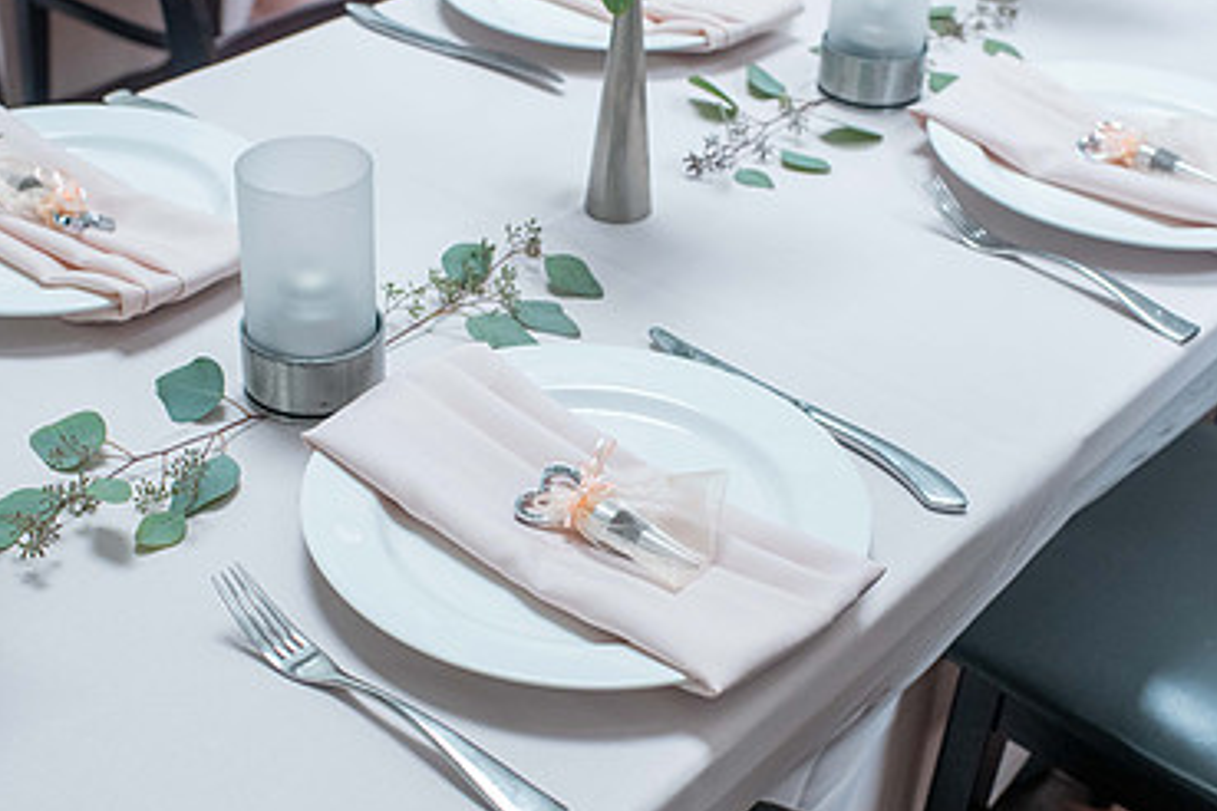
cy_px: 509
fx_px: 1859
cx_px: 574
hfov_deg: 36.2
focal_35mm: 55
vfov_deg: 24.5
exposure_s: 1/320
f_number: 5
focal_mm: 35
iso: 800
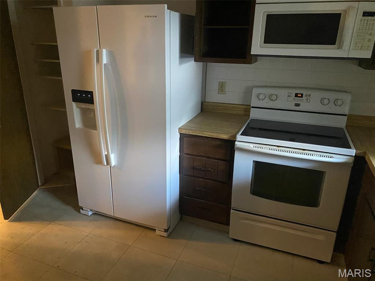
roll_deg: +0.0
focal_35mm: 26
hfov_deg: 67.3
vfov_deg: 53.1
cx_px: 188
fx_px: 282
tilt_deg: -20.0
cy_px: 140
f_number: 1.8
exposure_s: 1/30
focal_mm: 4.25
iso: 800
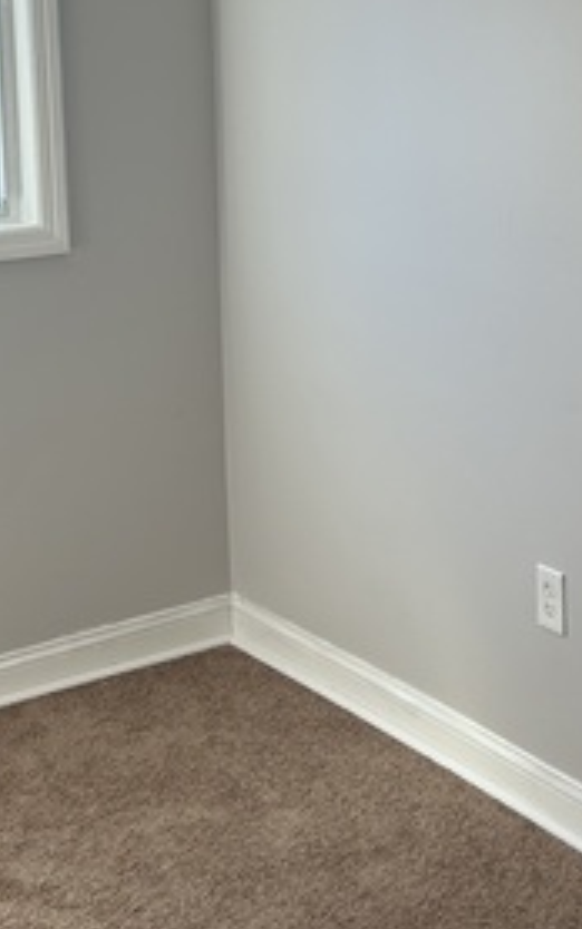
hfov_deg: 18.9
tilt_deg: -6.0
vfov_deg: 30.3
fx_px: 1673
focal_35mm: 66
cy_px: 190
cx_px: 644
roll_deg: +0.0
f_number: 1.5
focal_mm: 5.7
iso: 32
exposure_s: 1/141
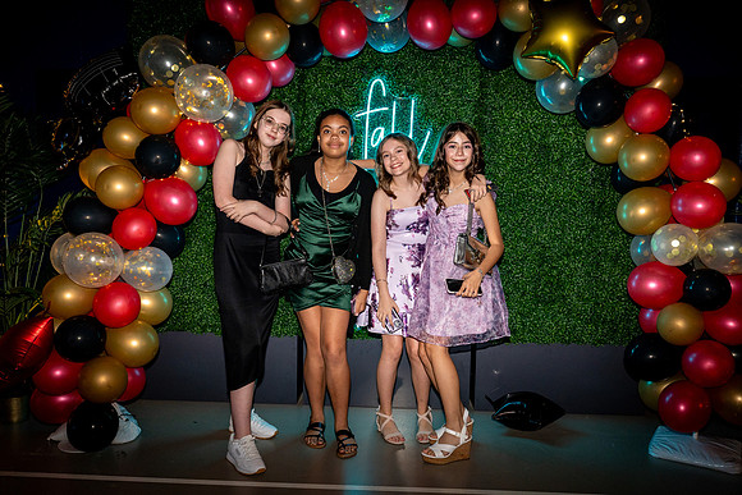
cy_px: 248
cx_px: 371
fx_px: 577
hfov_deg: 65.5
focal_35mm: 28
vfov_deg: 46.4
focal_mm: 28
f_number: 4
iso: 1250
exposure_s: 1/100
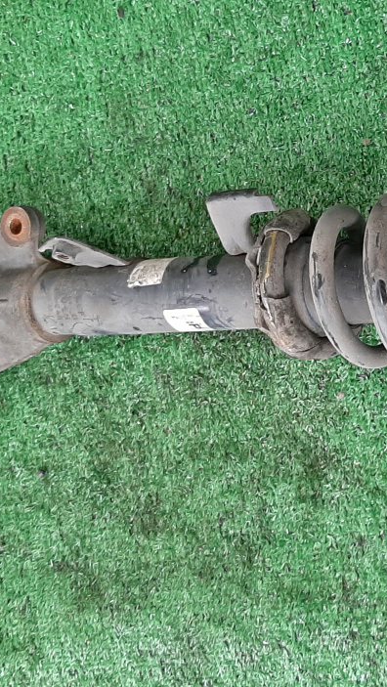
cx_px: 375
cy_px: 292
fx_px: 1057
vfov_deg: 35.9
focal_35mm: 58
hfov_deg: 20.2
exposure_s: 1/50
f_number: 1.7
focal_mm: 3.93
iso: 141
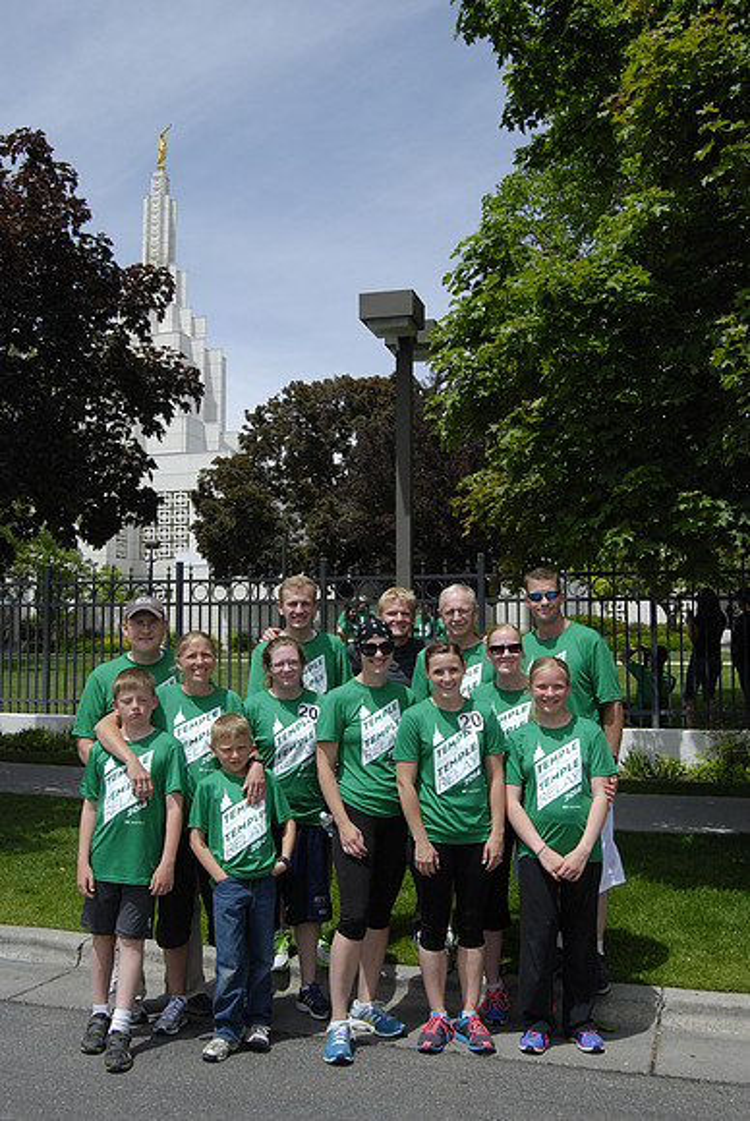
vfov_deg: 55.1
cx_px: 375
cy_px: 560
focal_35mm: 34
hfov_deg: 38.4
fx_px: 1075
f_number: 10
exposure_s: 1/800
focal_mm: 23
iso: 400
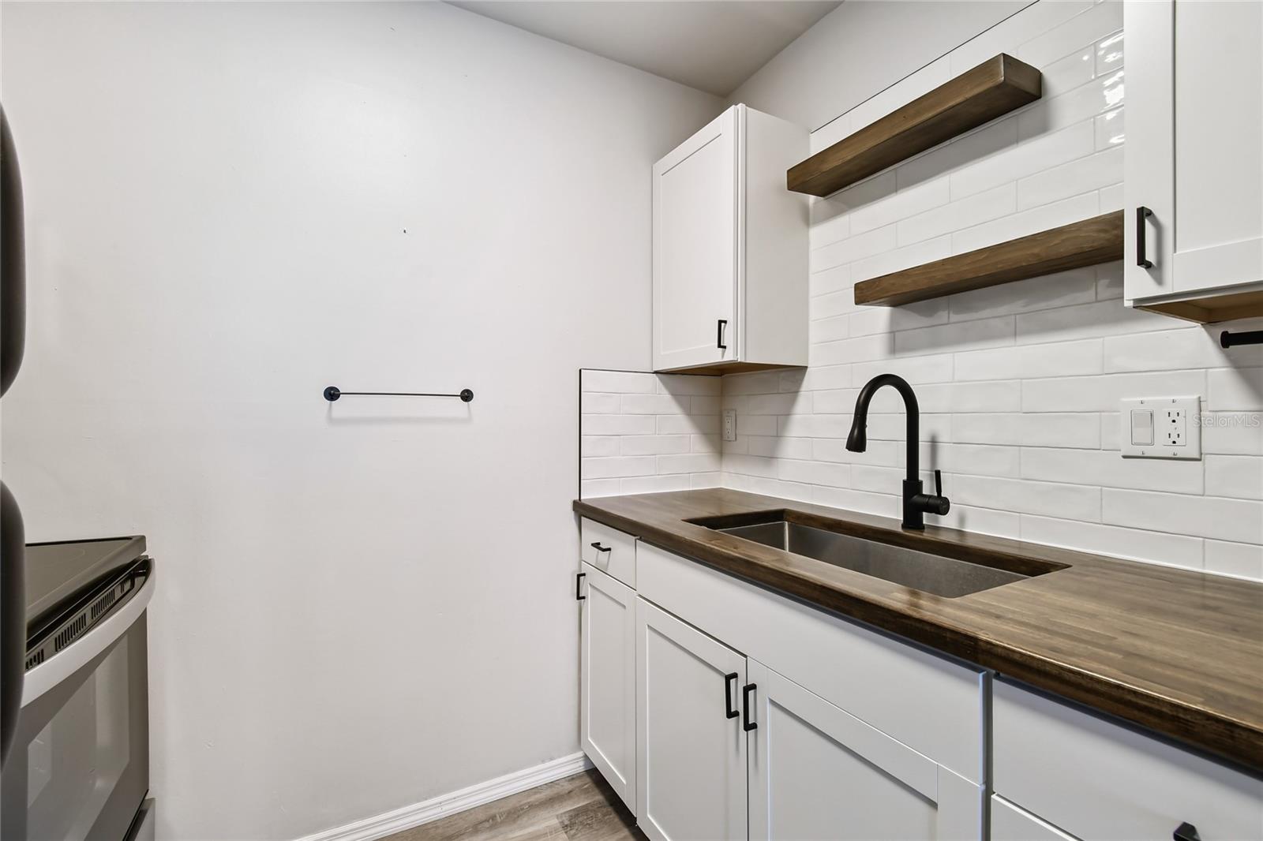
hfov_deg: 100.4
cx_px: 632
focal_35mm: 15
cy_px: 420
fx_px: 526
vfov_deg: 77.3
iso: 100
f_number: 7.1
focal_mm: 10
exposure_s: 1/5
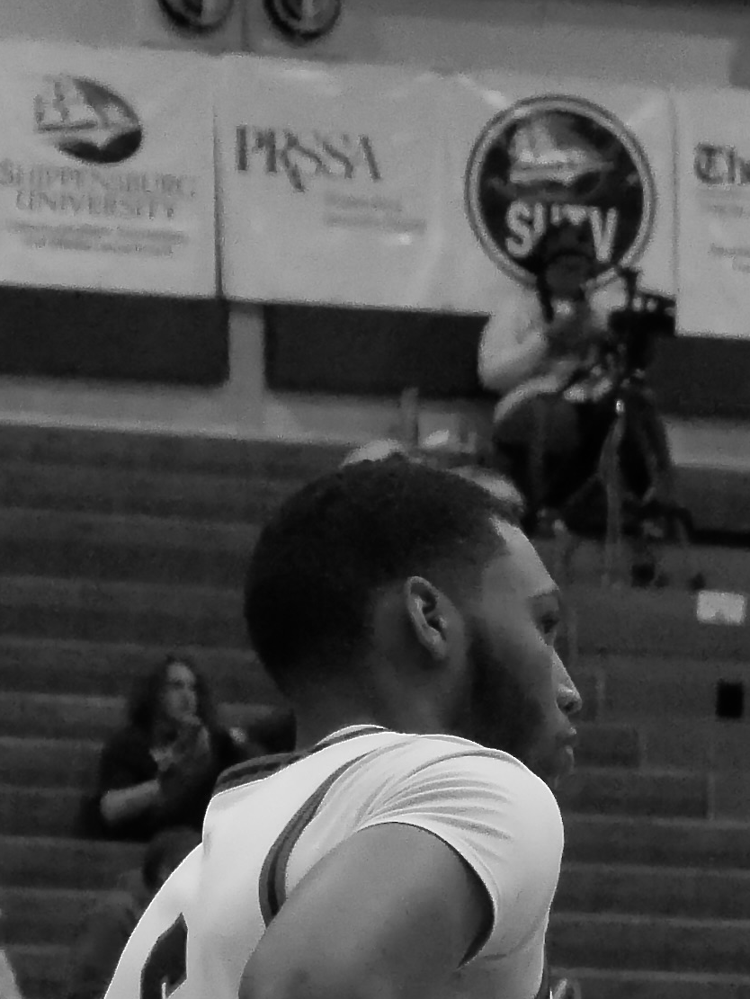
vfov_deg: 5.2
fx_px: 10885
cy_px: 1553
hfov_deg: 3.9
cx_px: 378
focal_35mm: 377
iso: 6400
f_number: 5.6
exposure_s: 1/400
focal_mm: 47
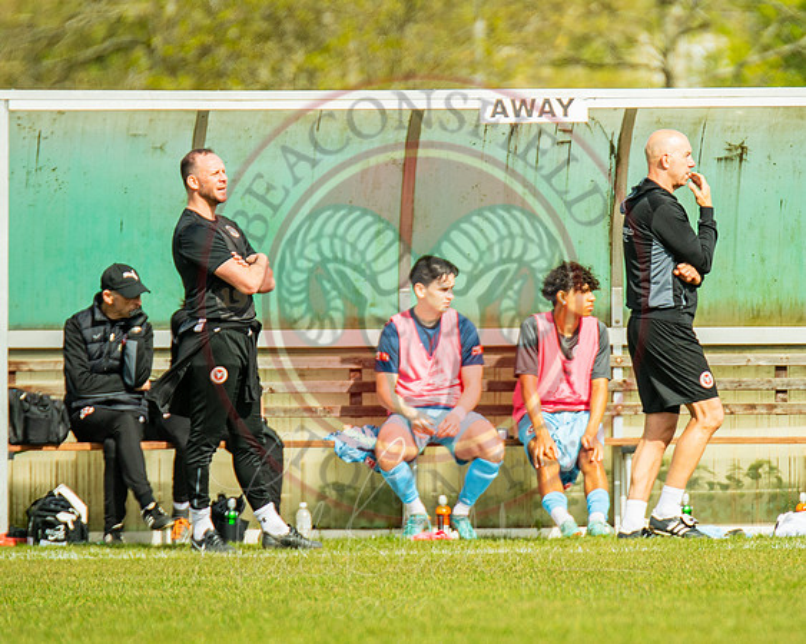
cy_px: 325
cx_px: 531
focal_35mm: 716
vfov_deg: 2.2
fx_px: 17063
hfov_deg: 2.7
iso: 400
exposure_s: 1/2500
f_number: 4
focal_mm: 380
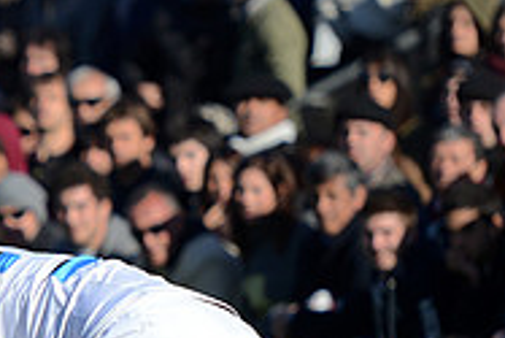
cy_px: 469
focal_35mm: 512
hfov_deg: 4.0
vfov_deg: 2.7
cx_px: -30
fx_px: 7188
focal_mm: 165
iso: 250
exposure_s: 1/2500
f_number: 2.8
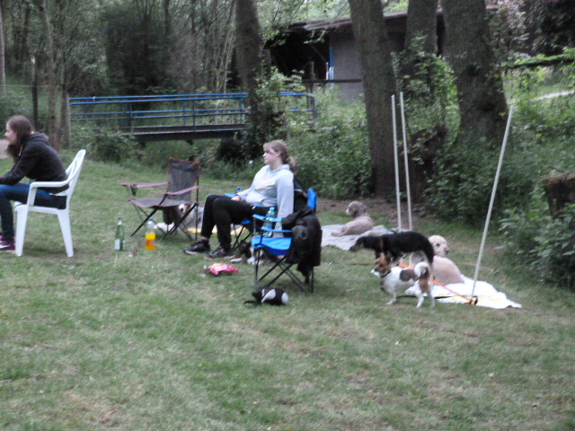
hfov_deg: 29.0
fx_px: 1113
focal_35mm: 67
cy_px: 216
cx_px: 288
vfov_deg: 21.9
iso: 1600
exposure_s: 1/15
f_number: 3.3
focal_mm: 12.1
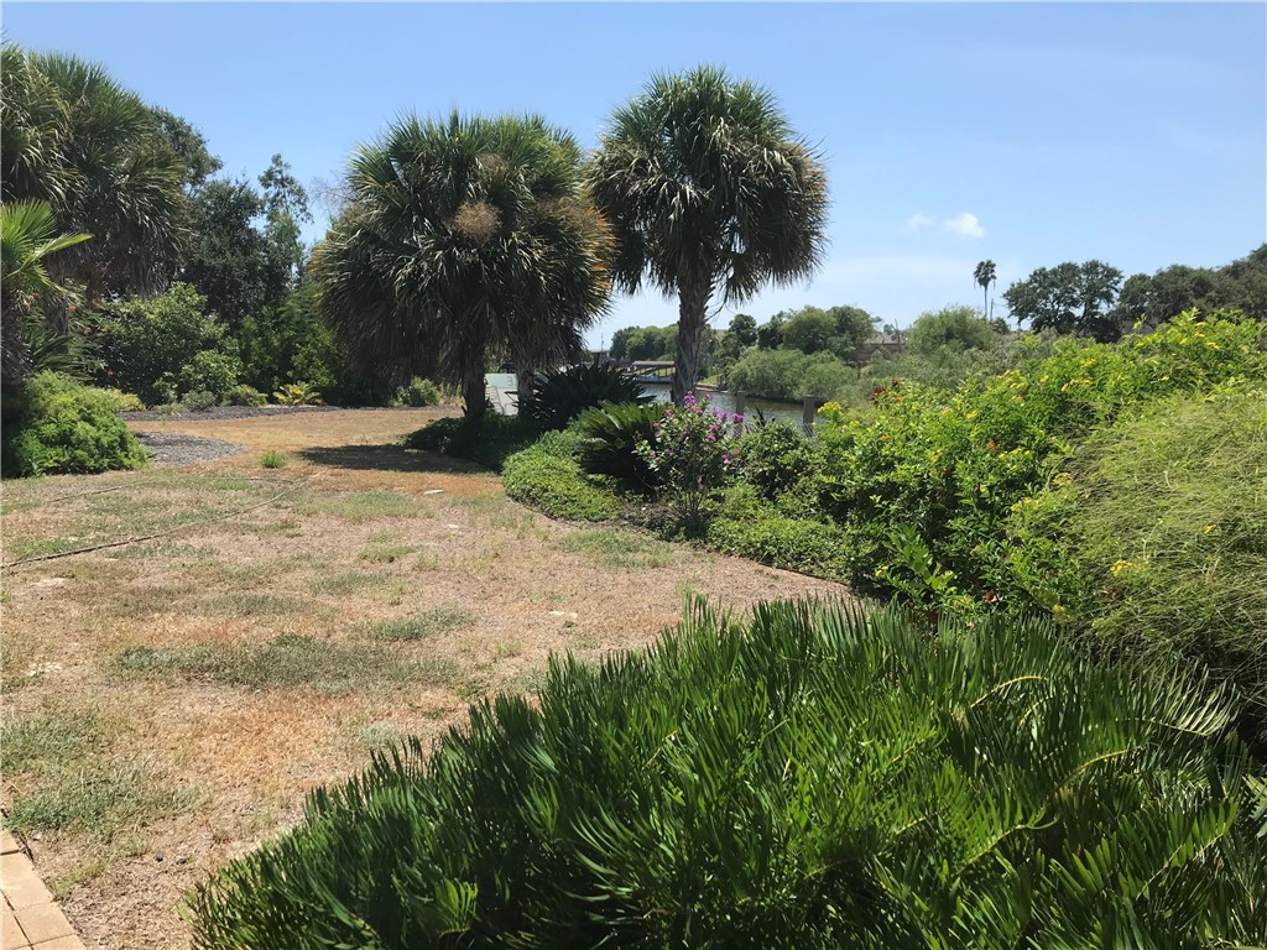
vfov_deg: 49.7
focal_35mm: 28
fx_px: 1025
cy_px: 475
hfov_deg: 63.4
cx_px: 634
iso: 20
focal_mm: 3.99
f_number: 1.8
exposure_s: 1/2128
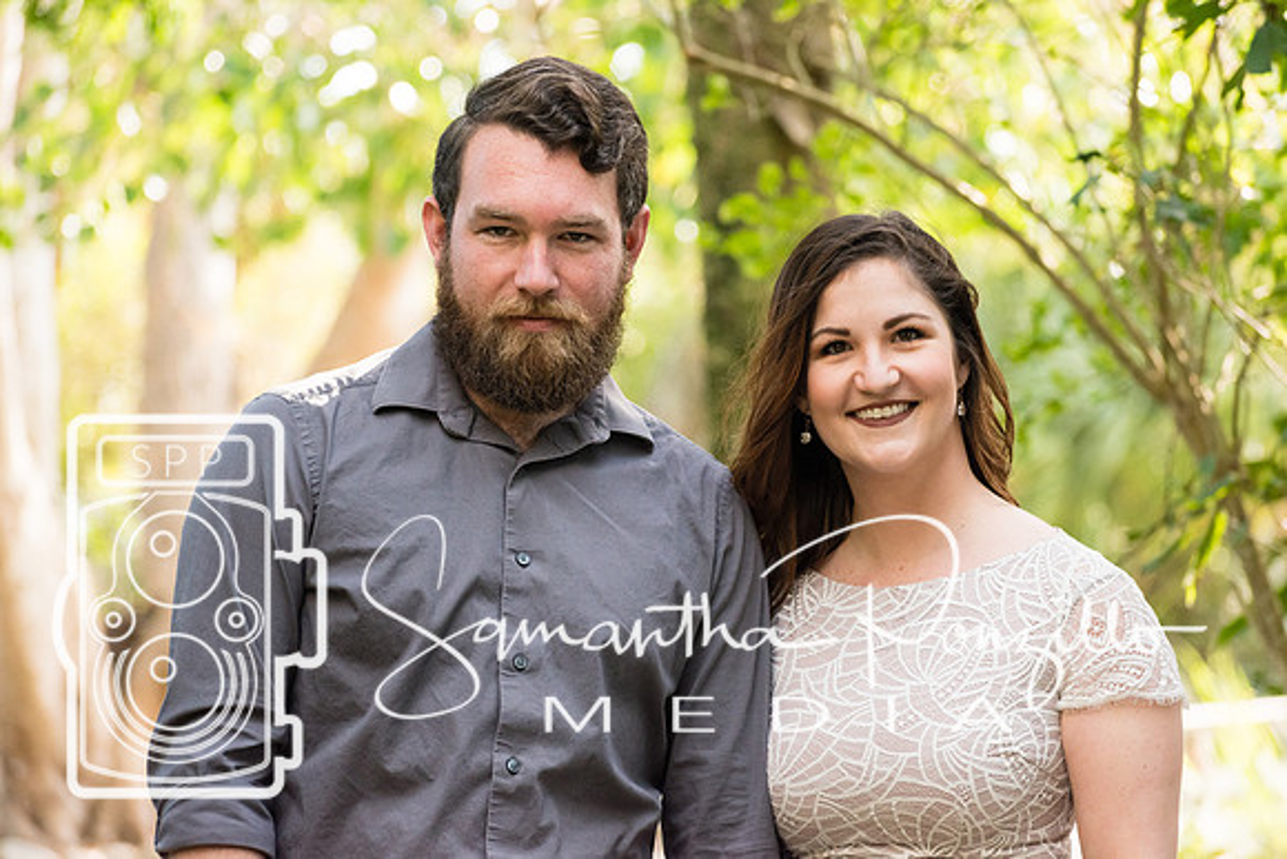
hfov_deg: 9.6
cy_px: 429
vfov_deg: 6.4
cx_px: 636
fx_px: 7669
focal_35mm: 214
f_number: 4.8
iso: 800
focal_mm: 140
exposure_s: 1/500
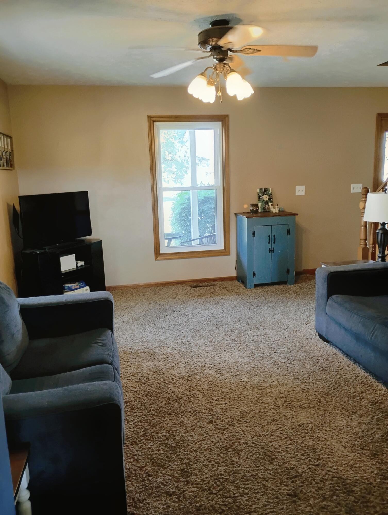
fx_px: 418
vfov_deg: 63.4
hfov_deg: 49.8
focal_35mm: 28
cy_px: 258
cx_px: 194
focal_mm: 4.26
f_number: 1.8
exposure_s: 1/60
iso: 800
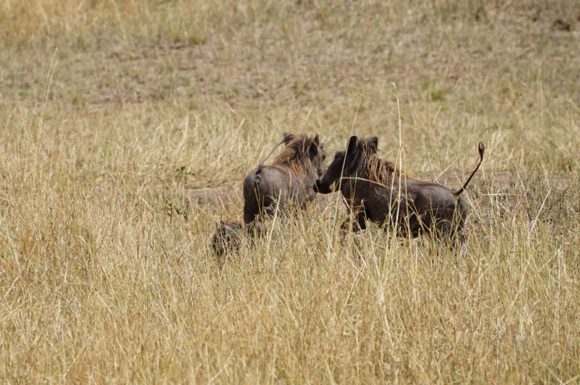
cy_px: 192
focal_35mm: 370
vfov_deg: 3.7
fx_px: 5964
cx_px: 290
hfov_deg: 5.6
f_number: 7.1
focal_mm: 247
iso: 100
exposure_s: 1/400
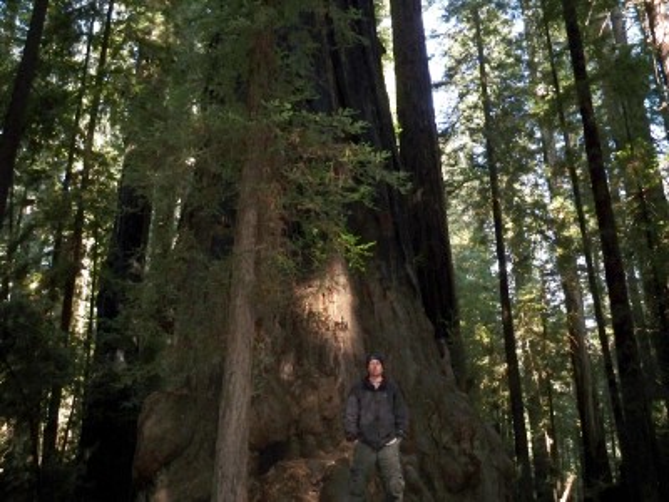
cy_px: 251
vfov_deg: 40.7
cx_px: 334
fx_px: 676
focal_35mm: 35
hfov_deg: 52.6
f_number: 3.1
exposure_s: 1/60
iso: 400
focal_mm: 6.3
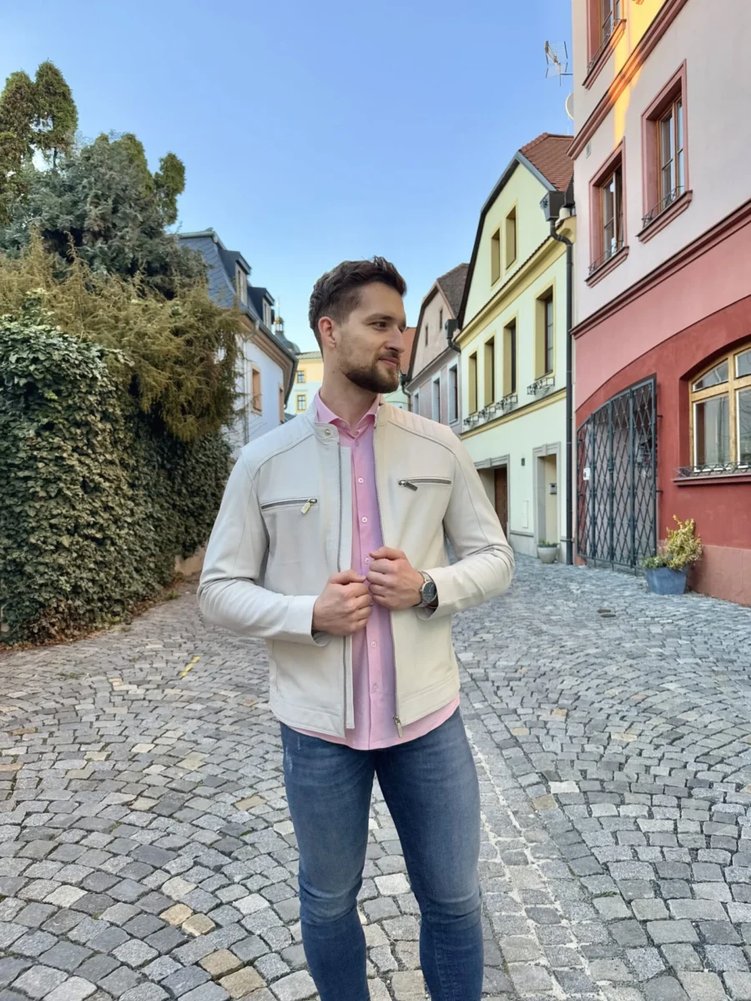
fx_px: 694
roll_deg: +1.5
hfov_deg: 56.8
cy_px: 500
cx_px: 376
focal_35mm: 24
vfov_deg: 71.6
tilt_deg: +4.0
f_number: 1.78
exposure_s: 1/612
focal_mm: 6.76
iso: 100
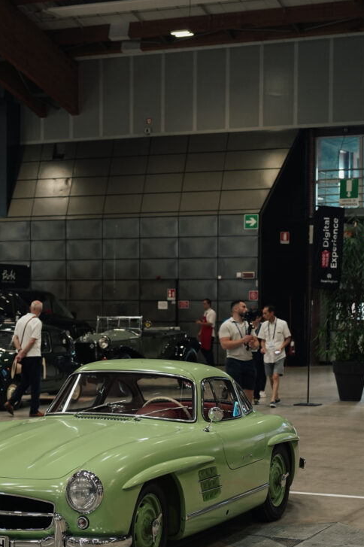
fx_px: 1199
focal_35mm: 79
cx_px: 121
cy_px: 351
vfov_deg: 25.6
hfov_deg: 17.2
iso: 640
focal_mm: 41
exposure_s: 1/80
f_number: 2.8
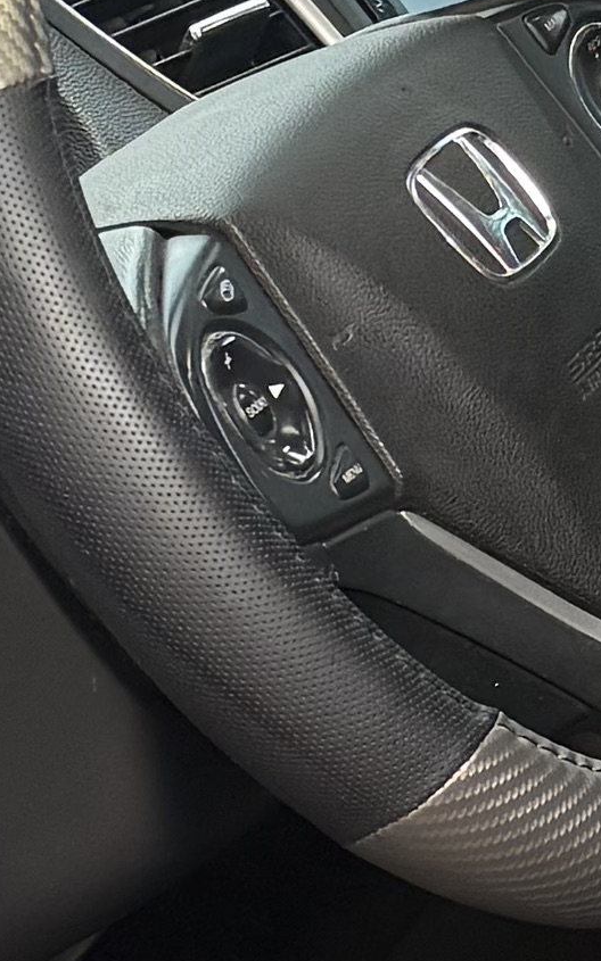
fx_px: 4508
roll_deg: +0.8
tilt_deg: -17.4
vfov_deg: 12.2
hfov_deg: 7.5
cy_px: 323
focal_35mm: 172
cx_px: 970
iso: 100
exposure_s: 1/262
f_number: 1.78
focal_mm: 6.76
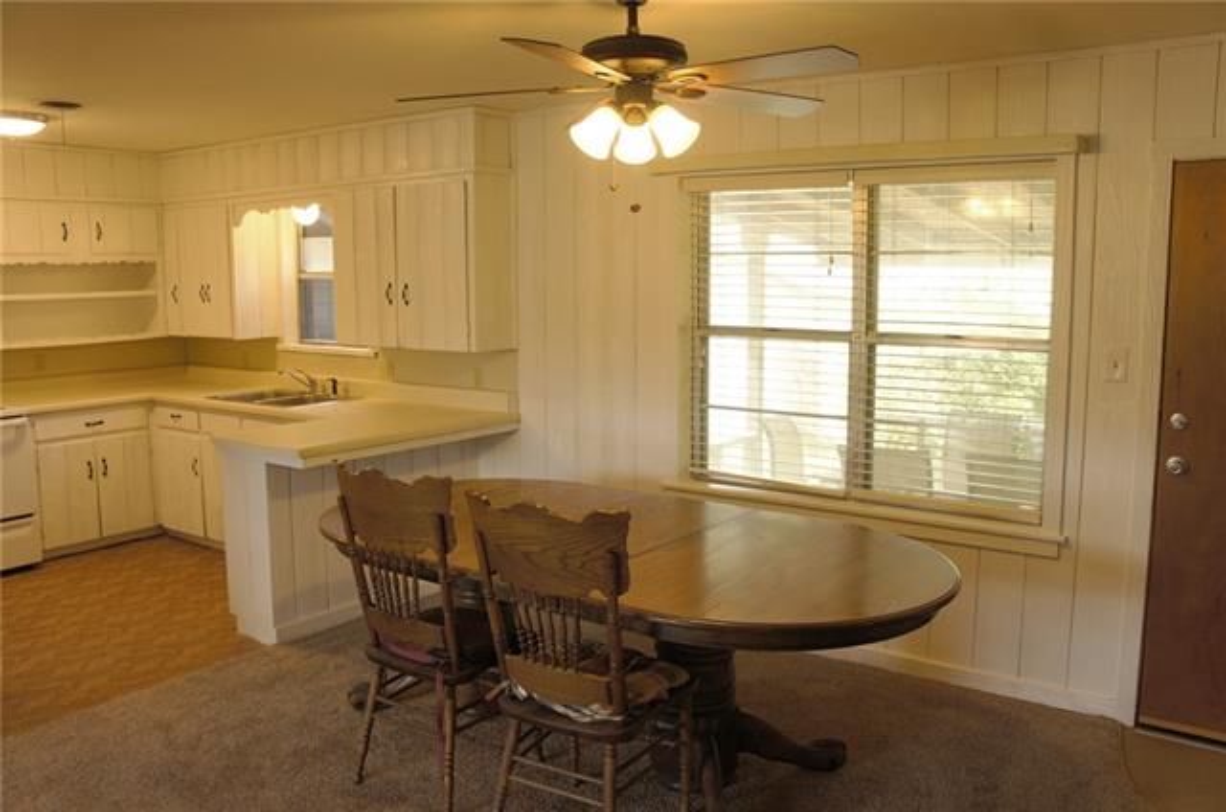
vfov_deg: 45.5
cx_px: 613
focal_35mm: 28
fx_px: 969
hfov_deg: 64.7
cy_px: 406
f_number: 4
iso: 200
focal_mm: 19
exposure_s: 1/30
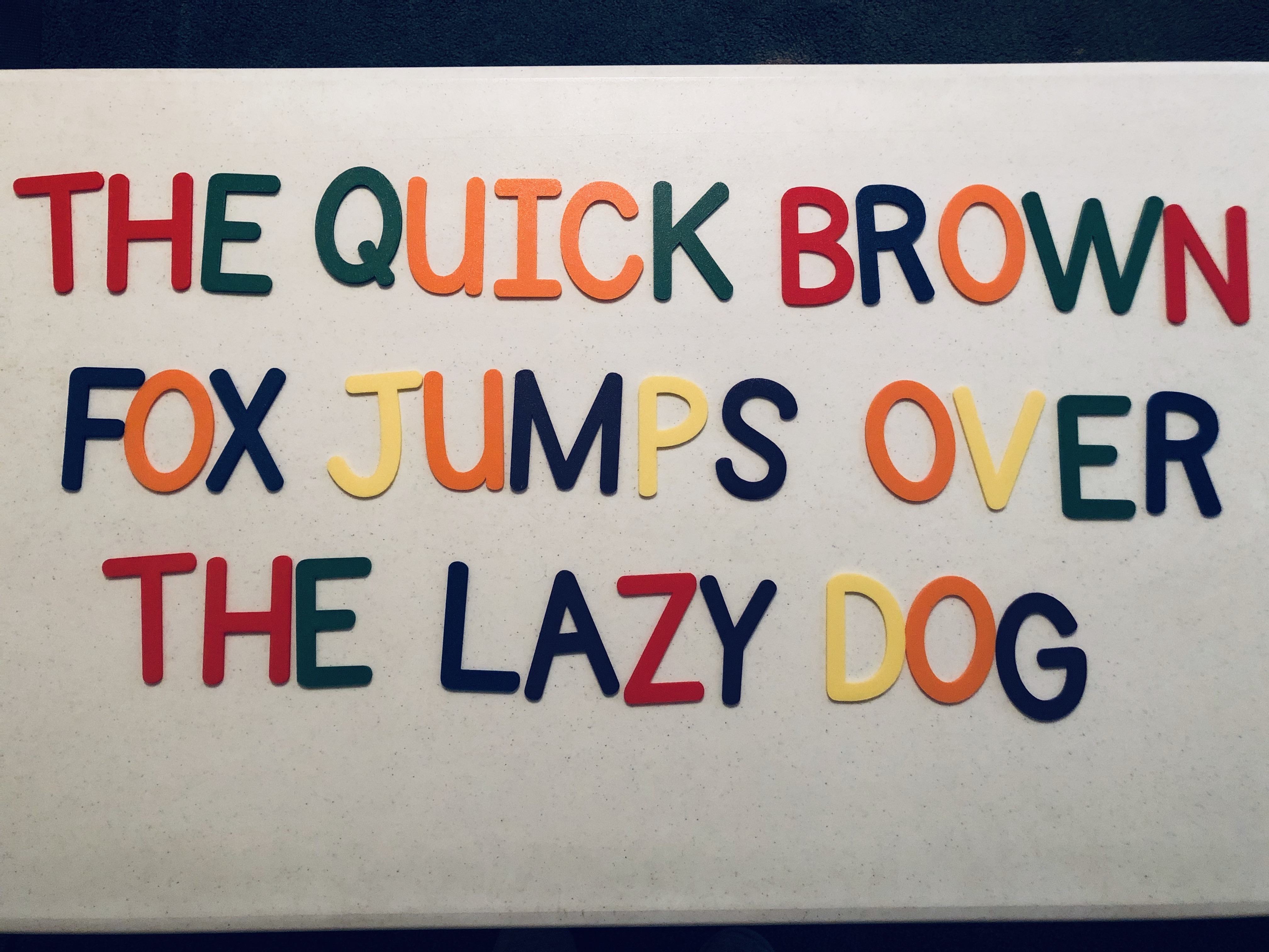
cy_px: 476
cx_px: 634
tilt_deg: -84.5
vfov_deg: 49.7
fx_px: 1026
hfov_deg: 63.4
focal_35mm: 28
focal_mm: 3.99
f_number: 1.8
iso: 100
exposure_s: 1/12
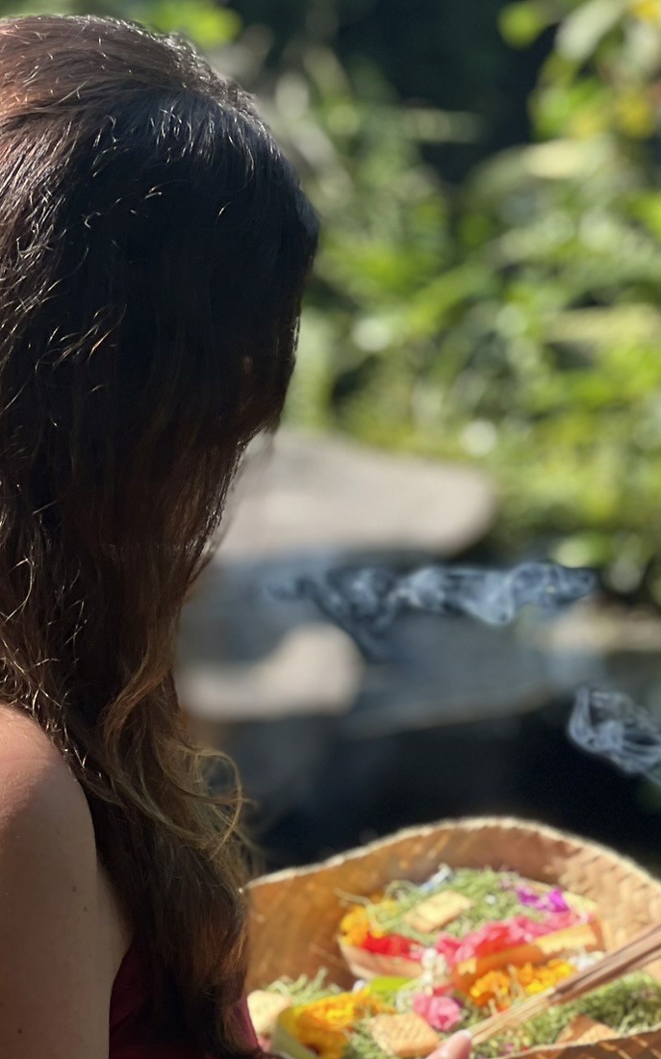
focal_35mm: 152
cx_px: 114
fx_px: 4383
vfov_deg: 13.7
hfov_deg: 8.6
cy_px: 740
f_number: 2.8
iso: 25
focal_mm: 9
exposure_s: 1/121
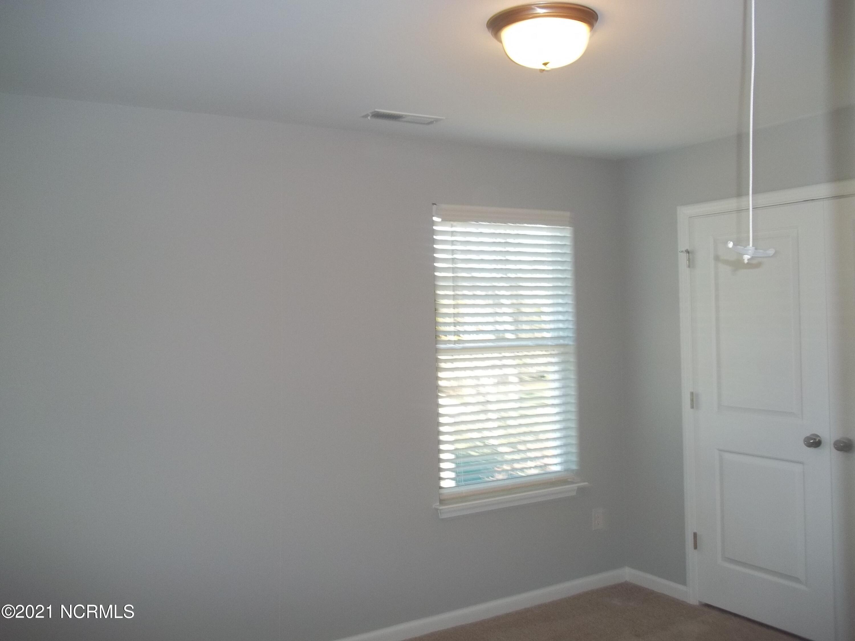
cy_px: 320
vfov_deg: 44.2
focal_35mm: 32
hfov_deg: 56.8
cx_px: 428
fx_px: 790
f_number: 2.9
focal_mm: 5.7
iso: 100
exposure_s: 1/80
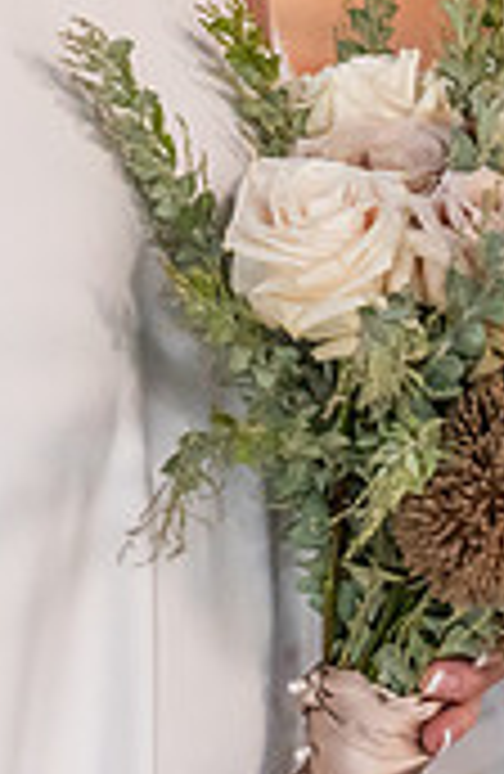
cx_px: 254
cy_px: 53
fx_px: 3864
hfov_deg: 7.5
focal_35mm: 181
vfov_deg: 11.4
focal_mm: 42
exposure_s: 1/160
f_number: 4.5
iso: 5000
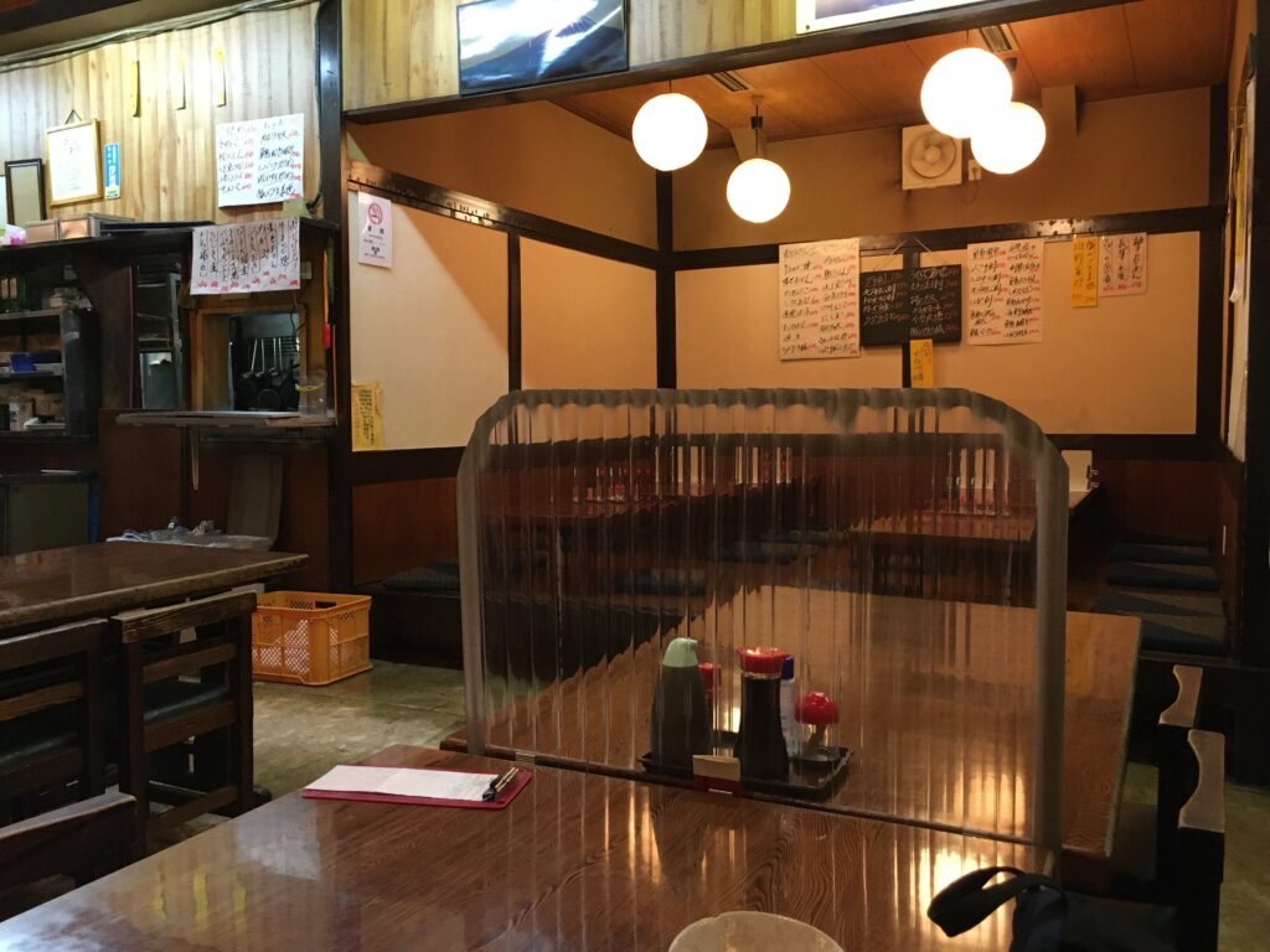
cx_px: 635
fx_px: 1064
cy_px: 476
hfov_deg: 61.7
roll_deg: +0.0
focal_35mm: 29
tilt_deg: -3.6
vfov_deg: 48.2
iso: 200
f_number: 2.2
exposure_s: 1/30
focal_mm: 4.15
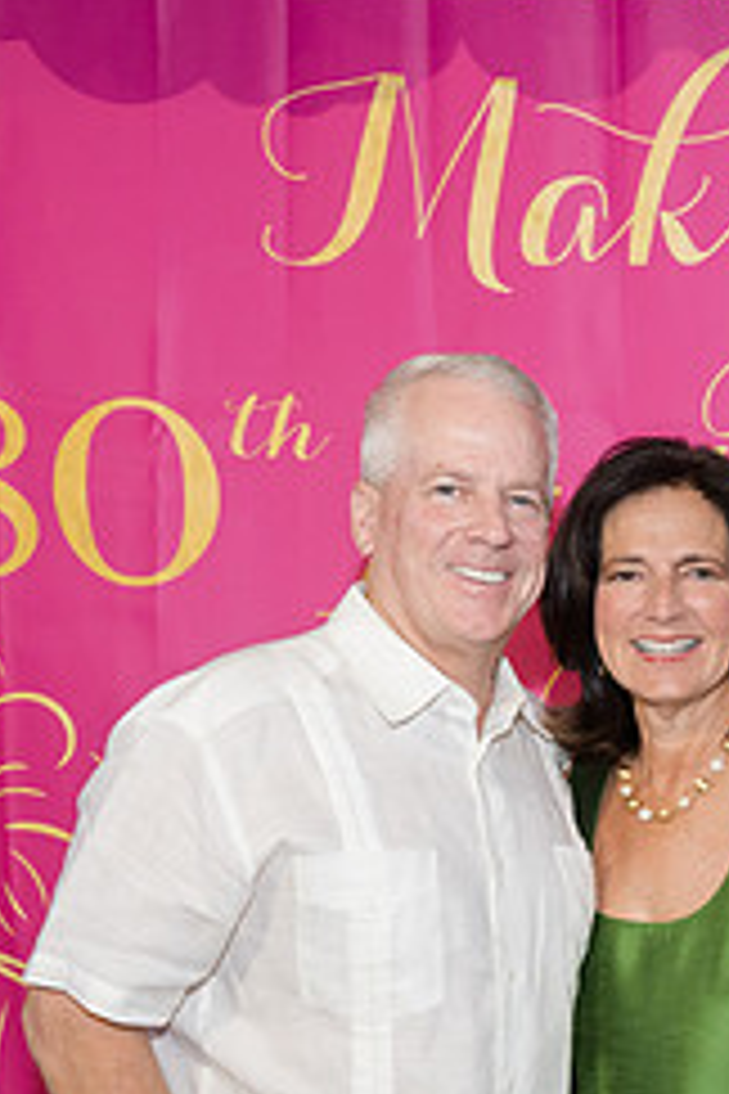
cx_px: 822
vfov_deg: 28.2
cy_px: 876
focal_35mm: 70
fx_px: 2126
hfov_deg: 18.6
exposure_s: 1/125
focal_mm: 24
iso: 800
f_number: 4.5
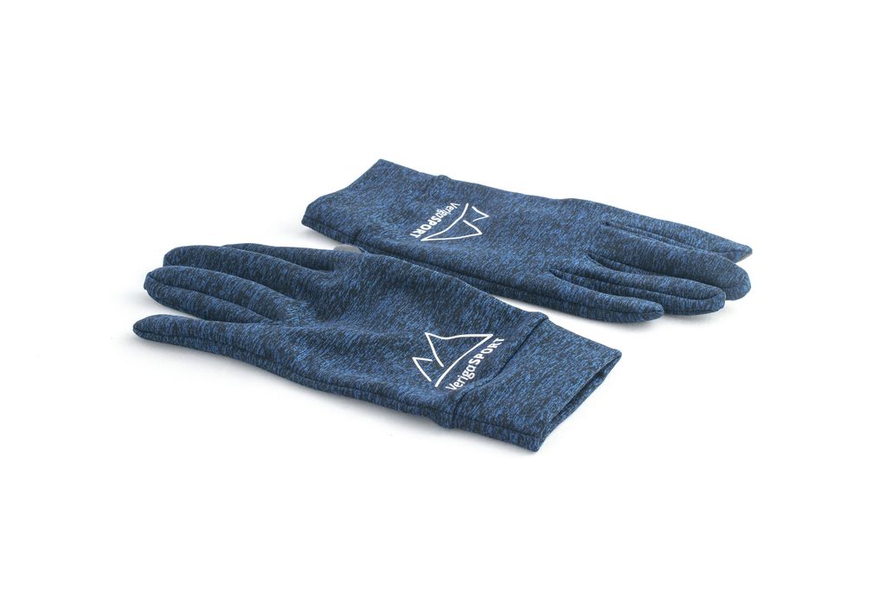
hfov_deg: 33.4
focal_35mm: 60
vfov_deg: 22.6
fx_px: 1477
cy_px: 296
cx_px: 443
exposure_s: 2
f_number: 16
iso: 100
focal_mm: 40
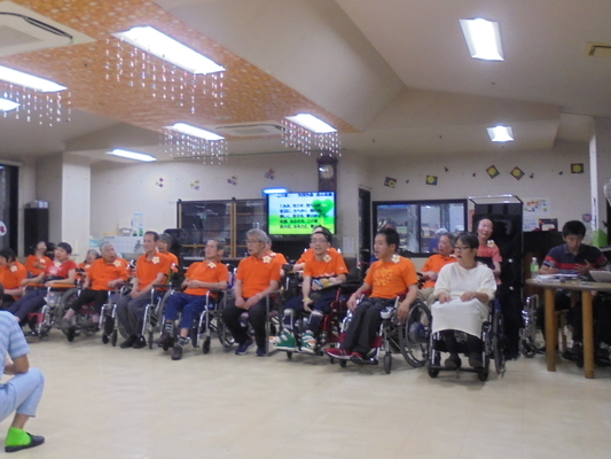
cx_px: 209
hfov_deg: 47.2
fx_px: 689
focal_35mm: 39
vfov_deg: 36.8
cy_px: 202
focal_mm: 4.6
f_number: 3.5
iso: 250
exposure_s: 1/30
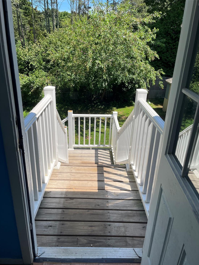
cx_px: 99
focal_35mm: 27
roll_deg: -1.1
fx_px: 207
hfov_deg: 51.3
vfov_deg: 65.3
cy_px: 137
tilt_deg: -23.1
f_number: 1.6
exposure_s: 1/2268
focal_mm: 5.1
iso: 50
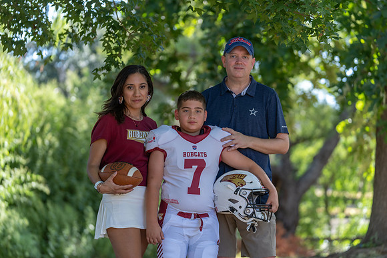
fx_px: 1161
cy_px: 129
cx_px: 194
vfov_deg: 12.7
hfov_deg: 18.9
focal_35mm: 108
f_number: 2.8
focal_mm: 108
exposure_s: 1/320
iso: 160
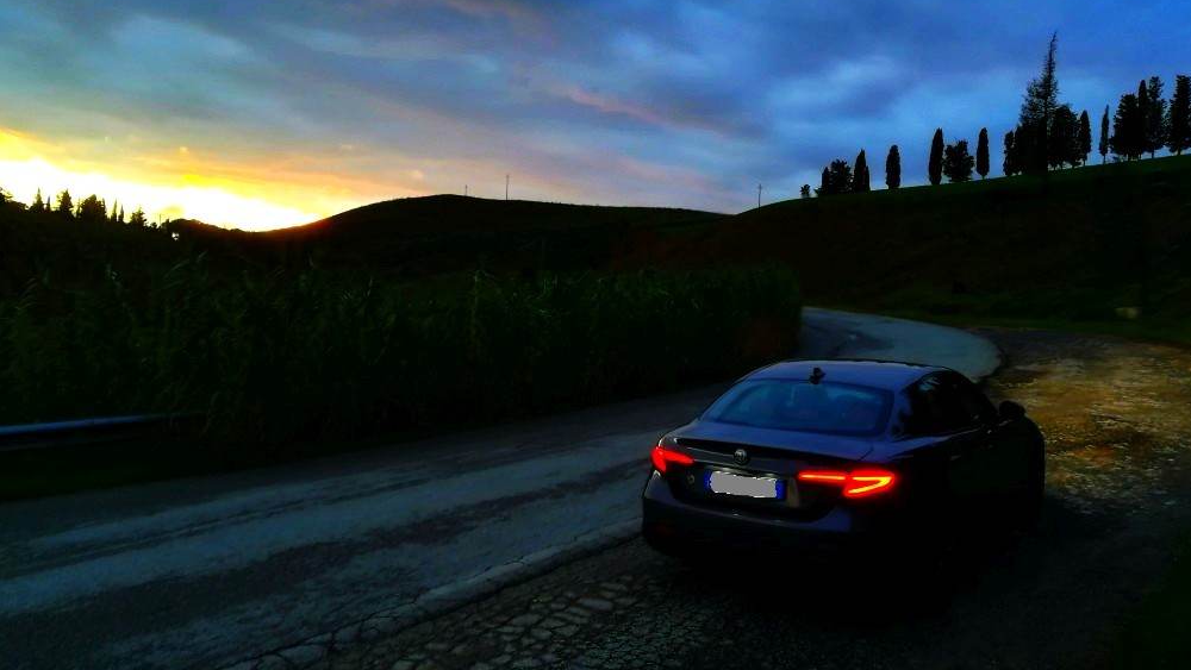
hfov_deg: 66.1
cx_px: 590
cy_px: 327
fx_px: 916
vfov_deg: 40.2
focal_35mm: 29
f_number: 2.2
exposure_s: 1/33.3
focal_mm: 3.83
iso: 80
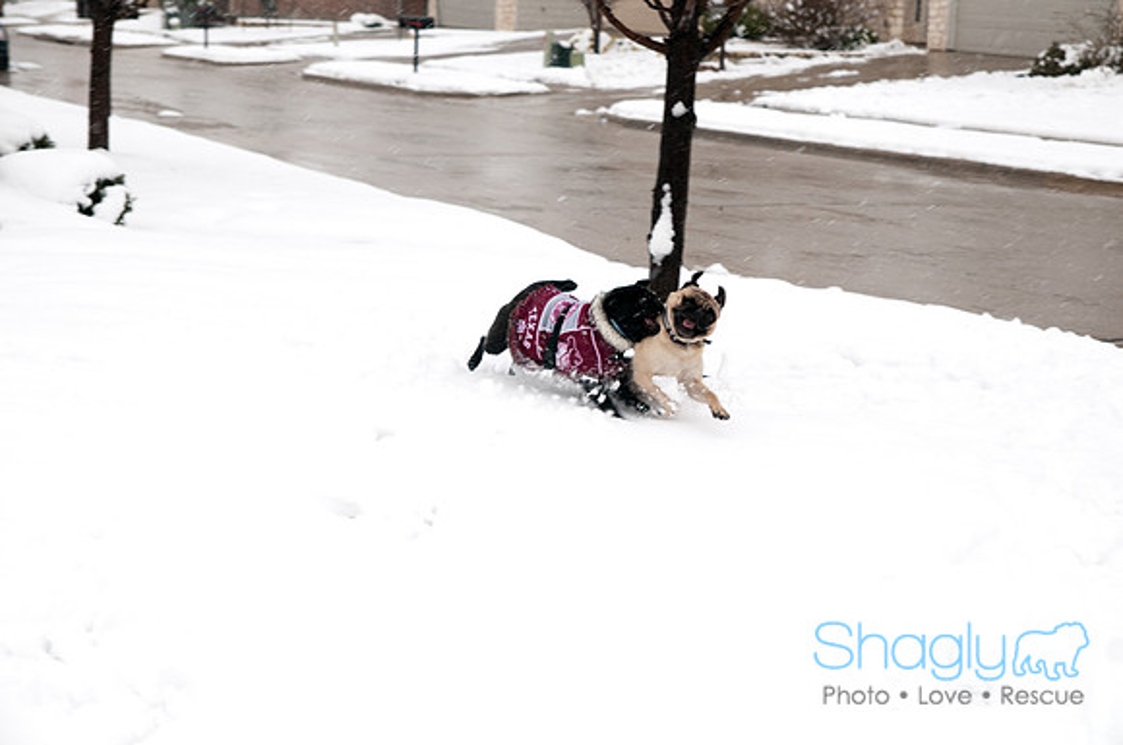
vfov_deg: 18.1
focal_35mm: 75
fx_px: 2336
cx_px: 562
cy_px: 372
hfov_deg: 27.0
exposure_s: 1/200
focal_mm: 50
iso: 100
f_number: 4
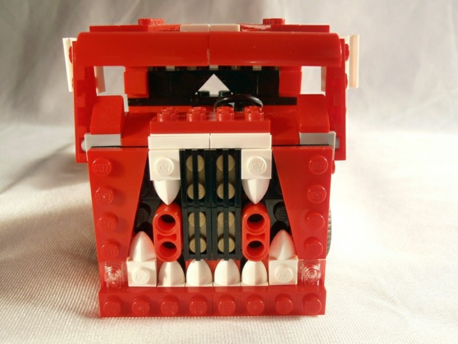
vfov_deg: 38.7
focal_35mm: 37
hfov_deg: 50.1
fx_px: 490
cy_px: 172
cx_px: 229
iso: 80
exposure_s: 1/100
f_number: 3.9
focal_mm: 6.61
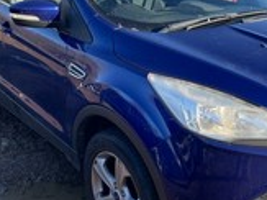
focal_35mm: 56
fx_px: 432
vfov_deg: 26.1
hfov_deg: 34.1
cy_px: 108
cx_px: 179
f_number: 1.6
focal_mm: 4.2
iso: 32
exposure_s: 1/564
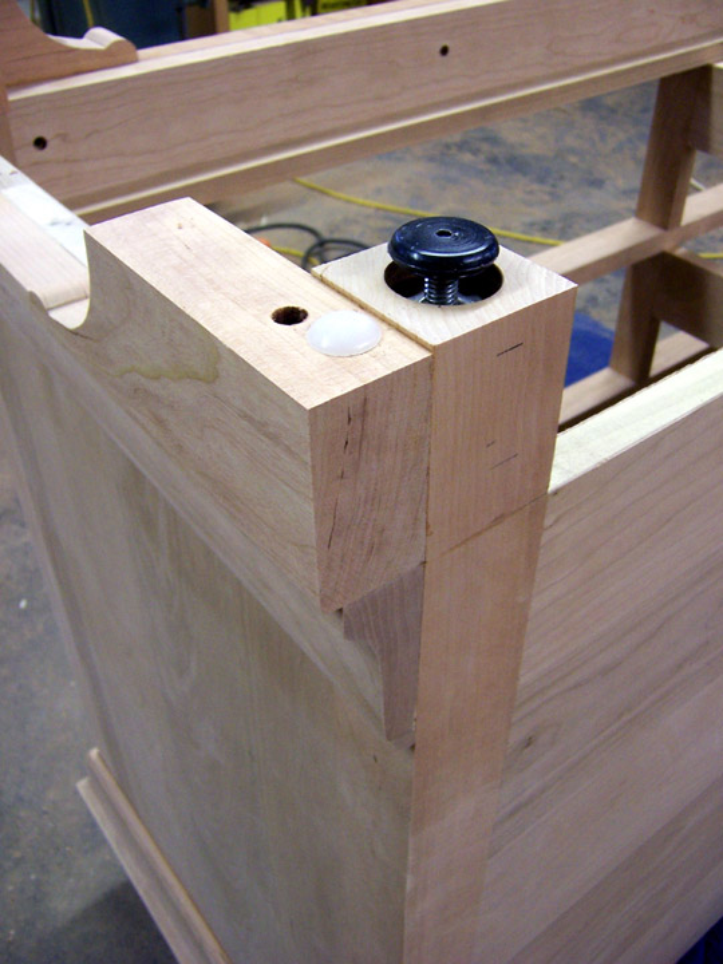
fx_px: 919
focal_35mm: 33
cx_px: 362
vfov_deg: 55.4
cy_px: 482
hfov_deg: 42.9
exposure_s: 1/8
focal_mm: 5.5
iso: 140
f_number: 3.4
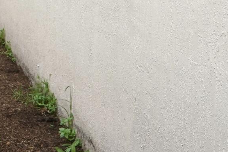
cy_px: -100
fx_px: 1001
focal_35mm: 158
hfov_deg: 12.3
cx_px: -118
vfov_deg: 8.4
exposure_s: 1/125
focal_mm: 30
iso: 250
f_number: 6.3
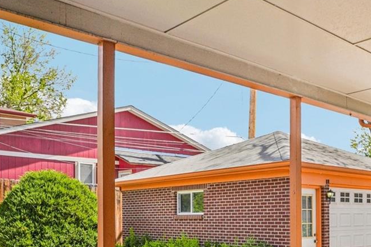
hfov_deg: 46.6
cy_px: 212
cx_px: 274
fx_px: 414
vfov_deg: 31.9
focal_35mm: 40
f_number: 8
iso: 100
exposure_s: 1/250
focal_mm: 11
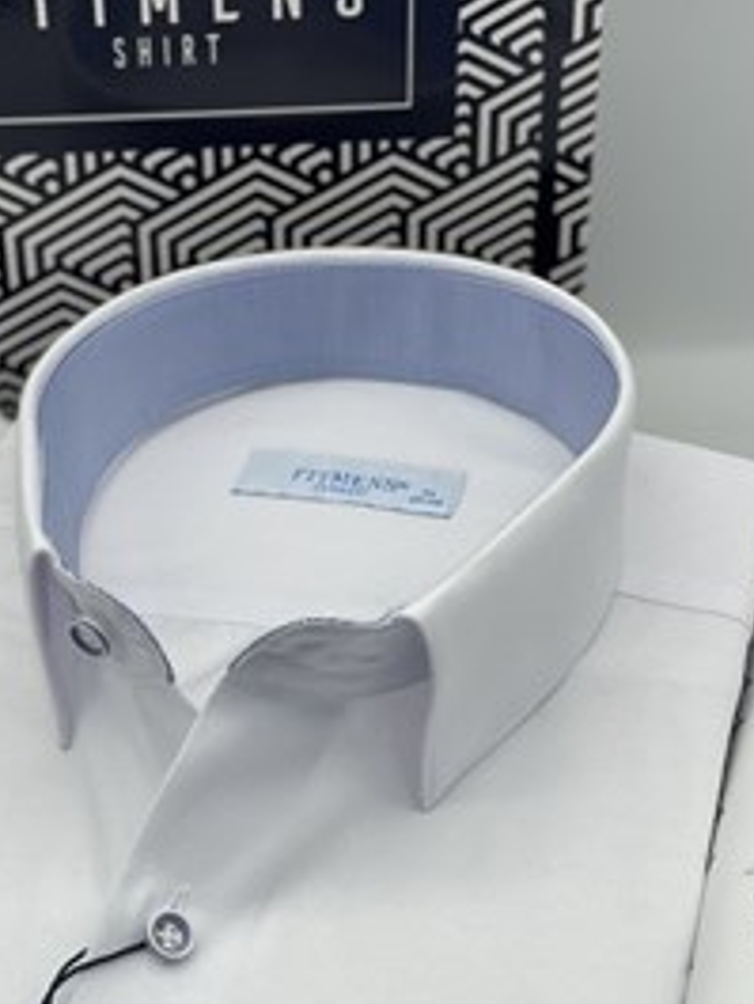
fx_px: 2351
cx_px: 235
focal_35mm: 81
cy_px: 691
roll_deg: +2.8
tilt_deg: -33.5
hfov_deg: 18.2
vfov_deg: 24.0
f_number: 2
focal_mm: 6
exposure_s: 1/277
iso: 32
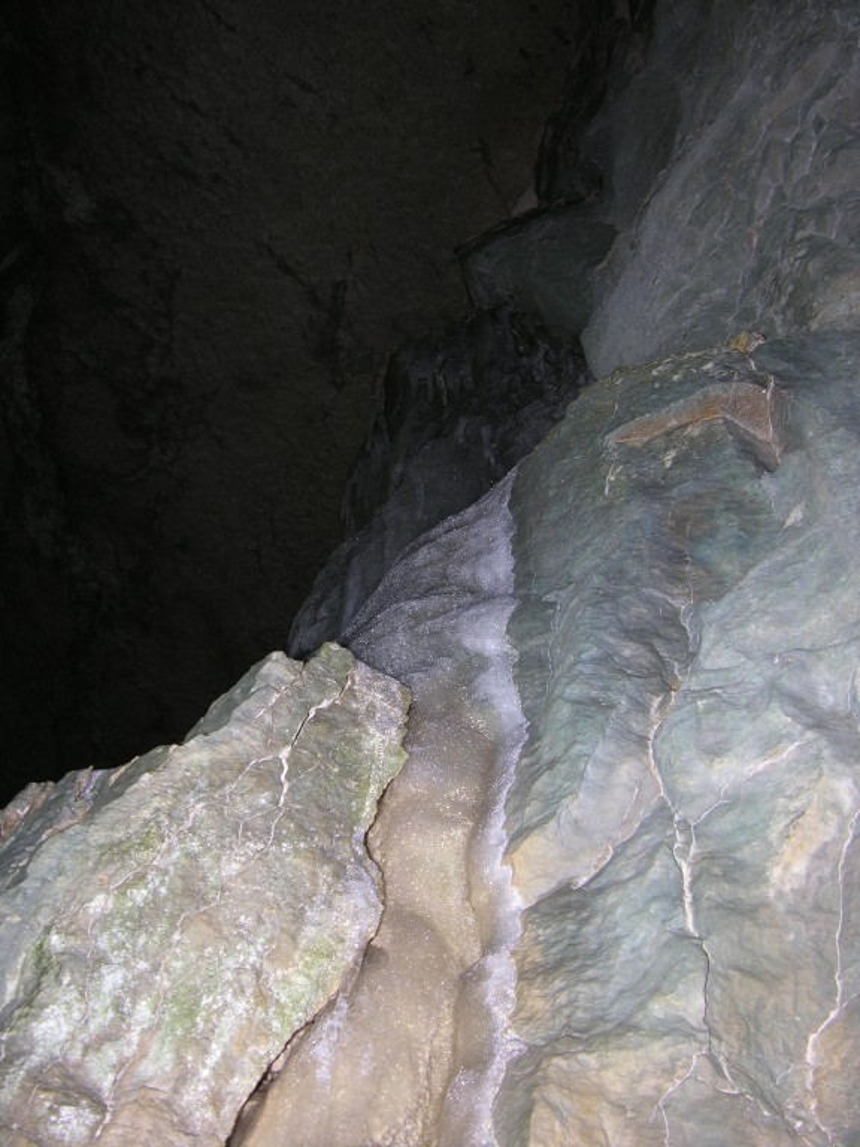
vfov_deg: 52.6
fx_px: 1159
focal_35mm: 35
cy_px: 574
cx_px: 430
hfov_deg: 40.7
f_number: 2.8
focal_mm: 8.9
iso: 50
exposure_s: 1/60.1
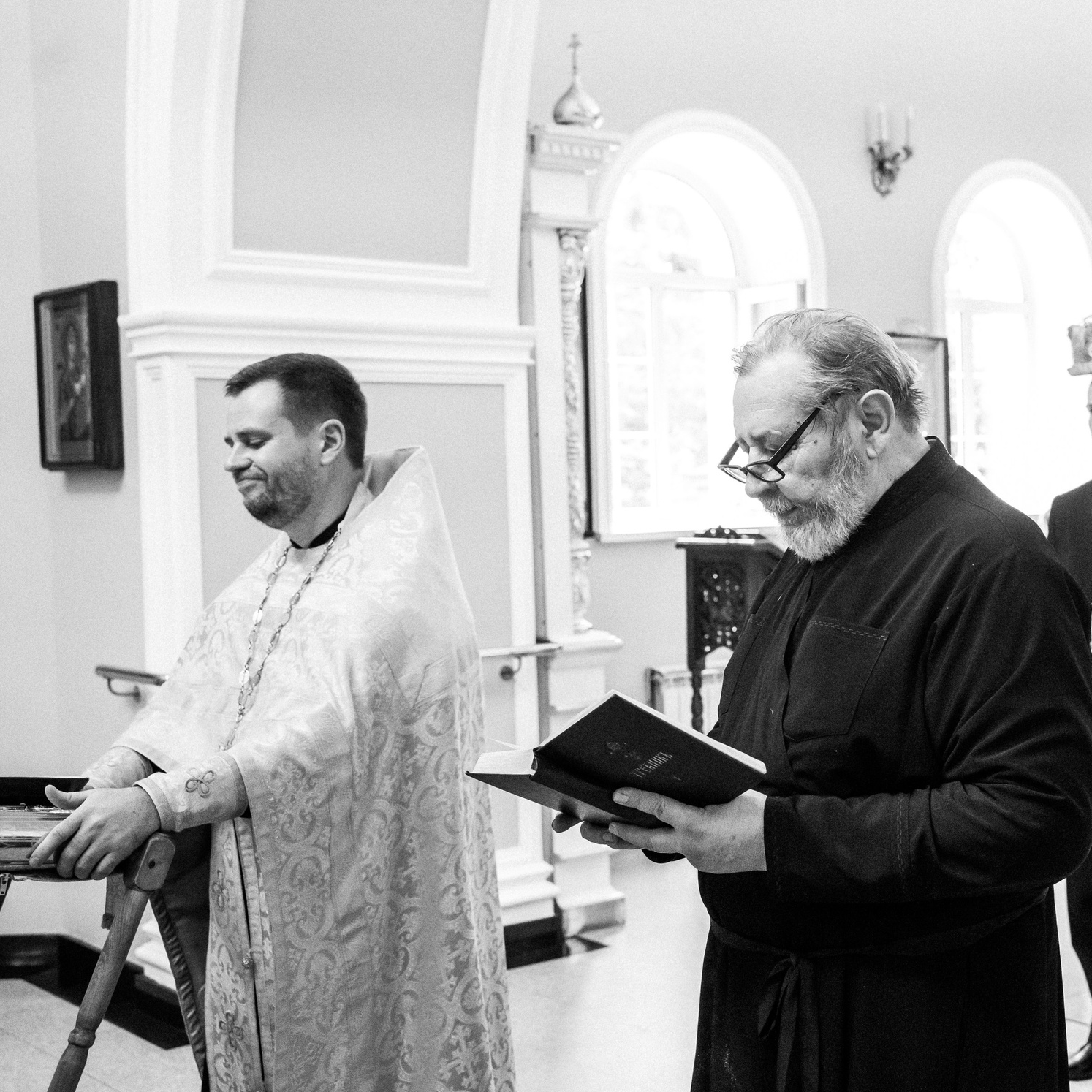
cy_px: 550
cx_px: 839
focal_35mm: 52
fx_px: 1856
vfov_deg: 32.8
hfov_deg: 32.1
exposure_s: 1/250
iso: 8000
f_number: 4.5
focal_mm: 35.7
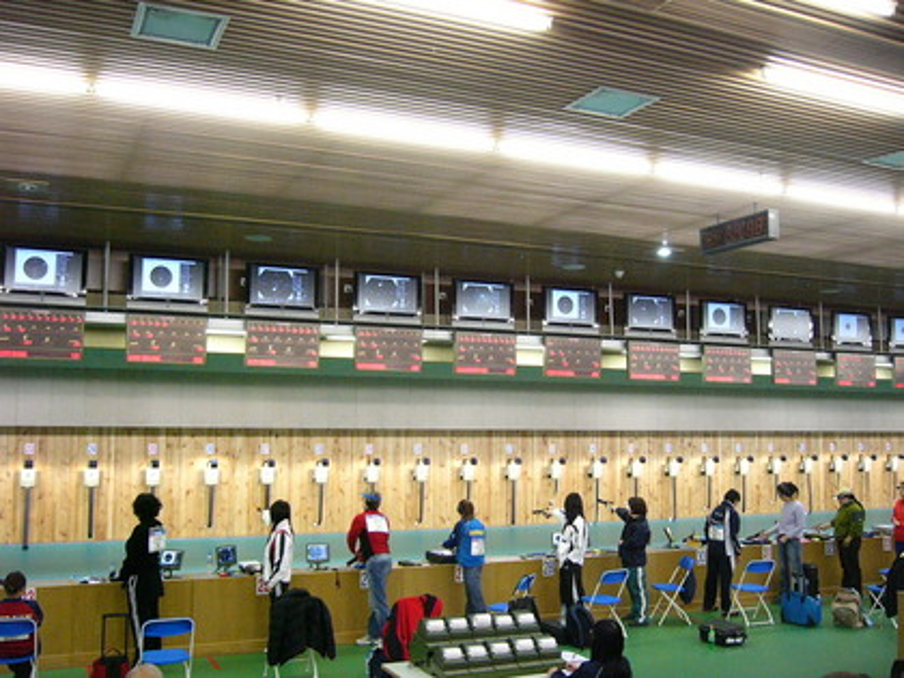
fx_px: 914
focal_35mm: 35
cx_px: 452
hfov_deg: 52.6
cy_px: 339
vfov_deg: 40.7
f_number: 2.8
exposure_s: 1/50
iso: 400
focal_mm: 5.8
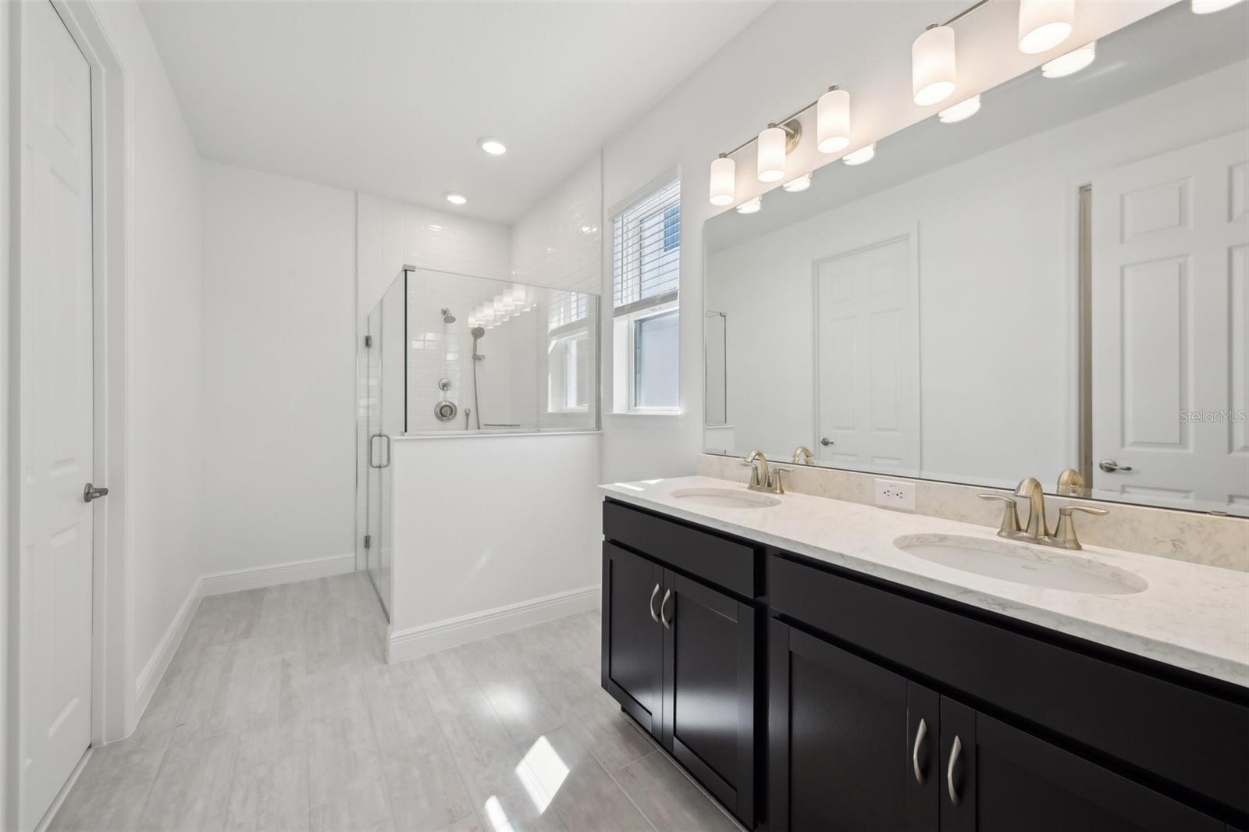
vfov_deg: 81.2
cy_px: 416
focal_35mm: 14
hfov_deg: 104.3
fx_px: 486
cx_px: 624
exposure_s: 1/80
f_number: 8
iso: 400
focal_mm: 14
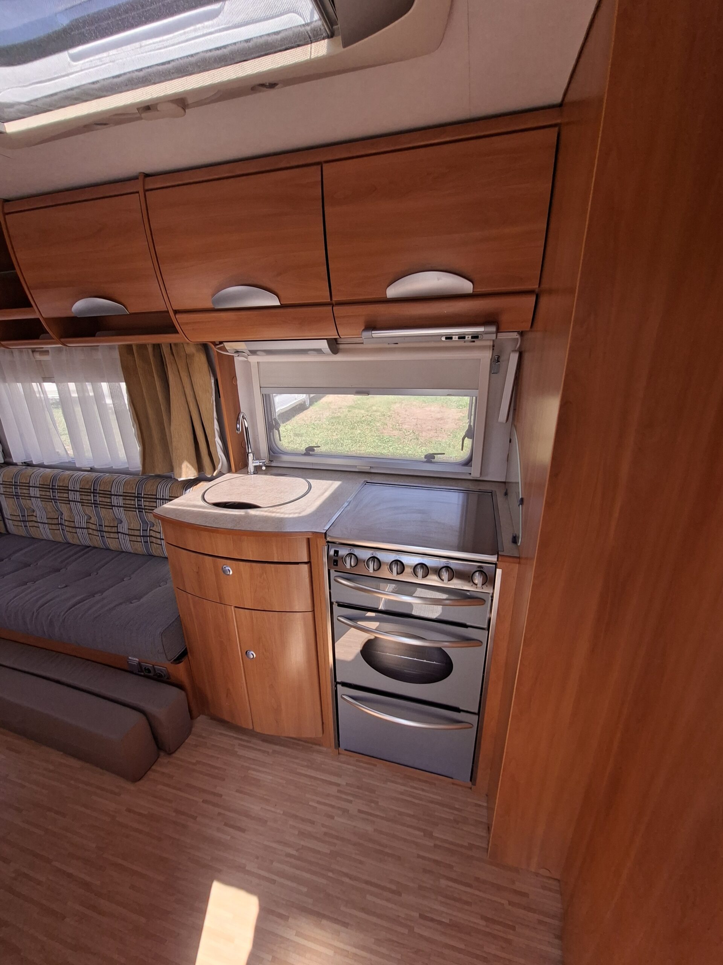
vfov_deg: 106.2
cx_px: 362
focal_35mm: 13
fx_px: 362
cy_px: 482
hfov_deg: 89.9
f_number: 2.2
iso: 40
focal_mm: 1.74
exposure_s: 1/244
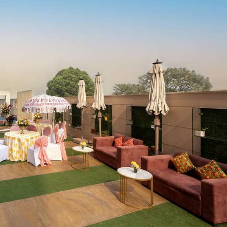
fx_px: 193
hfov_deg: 54.2
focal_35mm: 26
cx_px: 29
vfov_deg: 60.8
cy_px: 102
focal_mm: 16
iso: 125
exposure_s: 1/320
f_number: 8
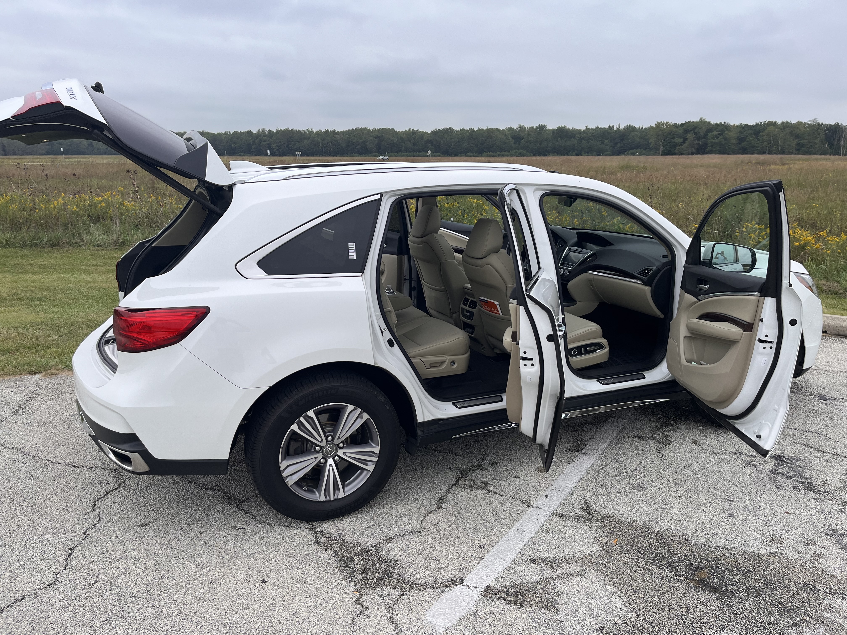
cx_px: 424
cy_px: 318
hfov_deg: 67.3
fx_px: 636
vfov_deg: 53.1
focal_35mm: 26
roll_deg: +0.4
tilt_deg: -13.7
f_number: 1.6
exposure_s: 1/1802
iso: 50
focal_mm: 5.1
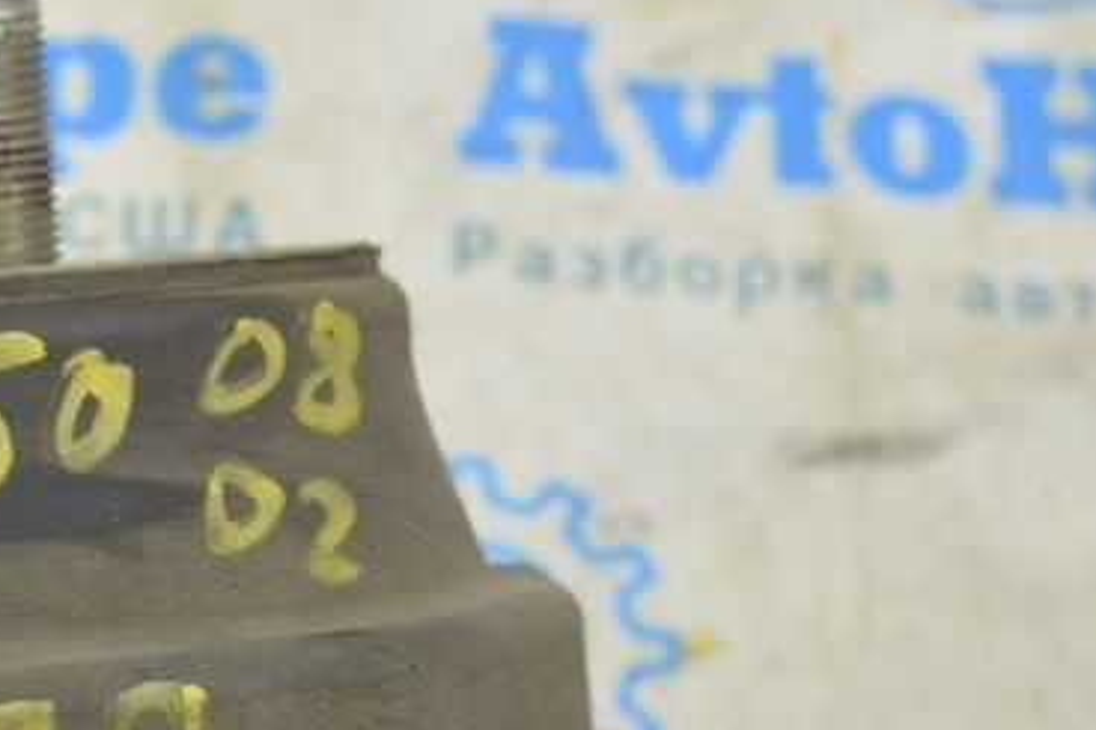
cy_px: 606
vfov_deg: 10.5
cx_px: -143
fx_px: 3937
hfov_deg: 15.4
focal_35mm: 129
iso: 400
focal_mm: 31
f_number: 5.6
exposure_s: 1/20
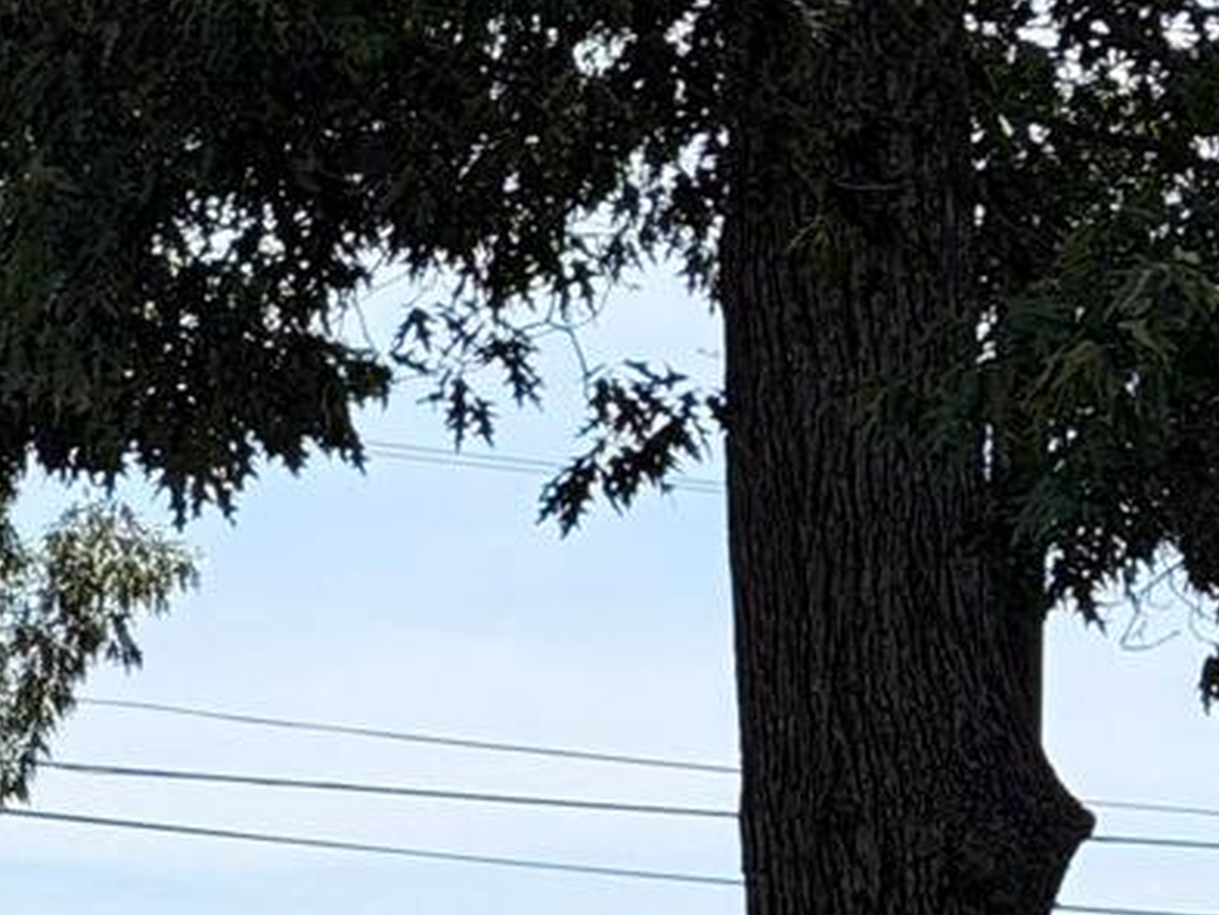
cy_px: 1067
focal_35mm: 250
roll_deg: -0.2
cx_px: -1867
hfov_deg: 7.3
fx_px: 8806
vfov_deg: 5.9
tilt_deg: +2.3
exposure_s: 1/4098
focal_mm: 6.76
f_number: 1.78
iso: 64
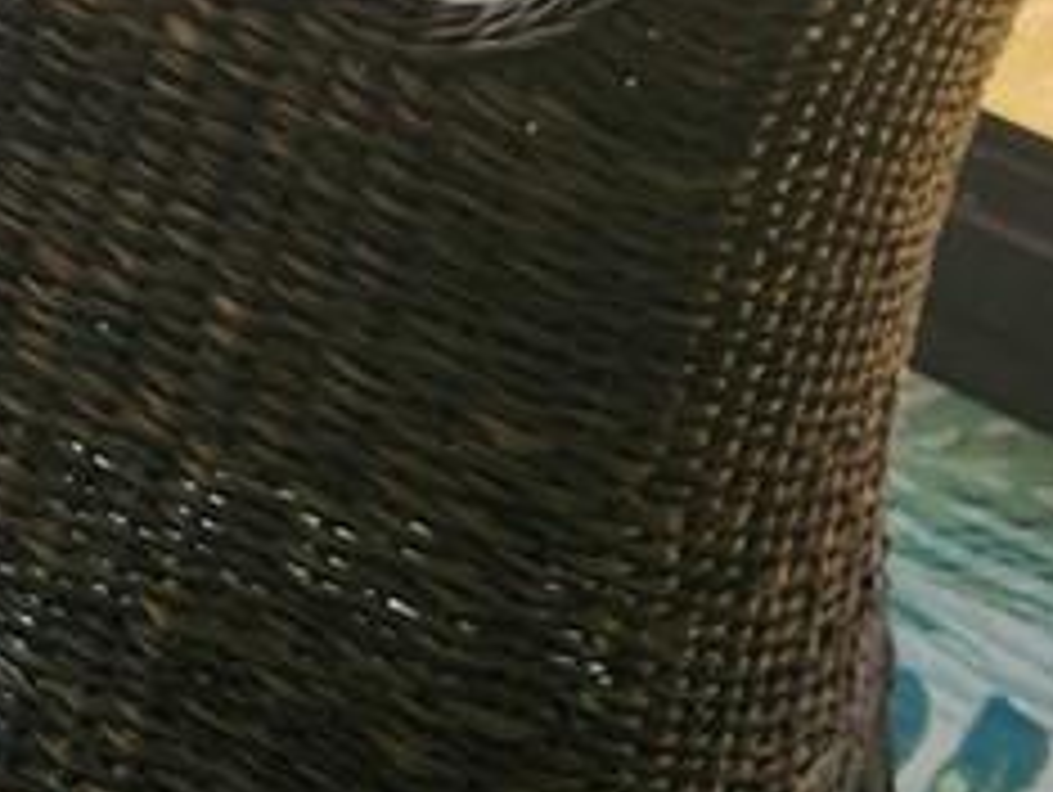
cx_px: -1296
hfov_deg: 11.0
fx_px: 4781
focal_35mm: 157
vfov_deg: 9.1
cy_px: -598
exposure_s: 1/228
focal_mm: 5.4
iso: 20
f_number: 1.8
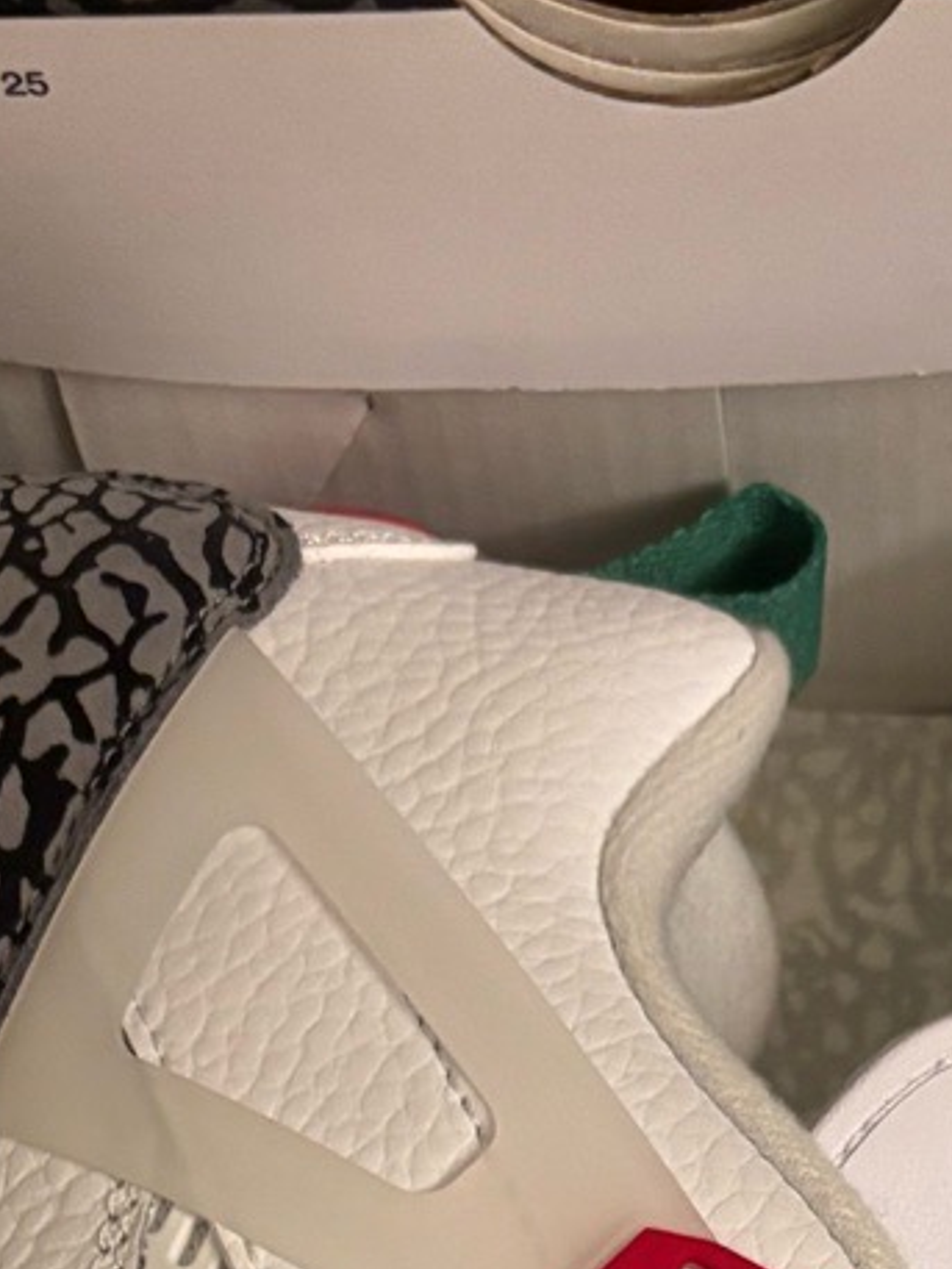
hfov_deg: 16.0
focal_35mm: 91
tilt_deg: -80.5
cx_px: 877
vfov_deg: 18.4
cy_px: 2058
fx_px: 3335
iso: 500
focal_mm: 5.96
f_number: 1.6
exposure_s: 1/50
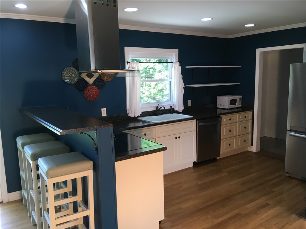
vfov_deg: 48.2
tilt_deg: -8.6
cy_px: 114
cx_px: 153
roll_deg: +1.3
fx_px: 256
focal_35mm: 29
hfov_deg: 61.7
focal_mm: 4.15
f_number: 2.2
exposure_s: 1/30
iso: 32
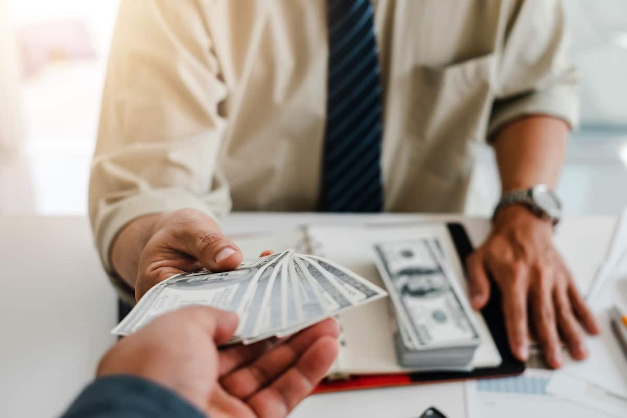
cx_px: 314
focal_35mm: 53
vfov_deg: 25.5
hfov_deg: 37.5
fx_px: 923
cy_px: 209
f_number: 2.8
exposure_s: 1/160
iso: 200
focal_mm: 35
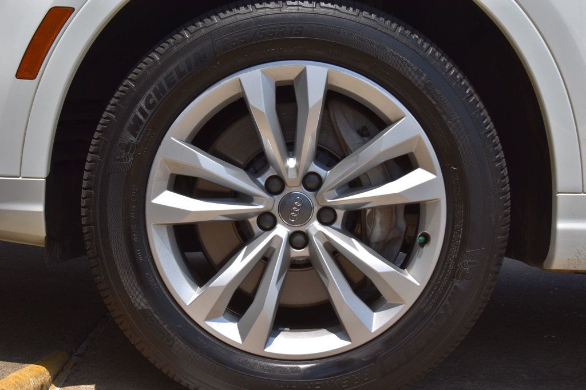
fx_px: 1342
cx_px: 293
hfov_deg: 24.6
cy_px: 195
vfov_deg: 16.5
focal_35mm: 82
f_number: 11
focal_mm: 55
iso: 280
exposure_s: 1/500
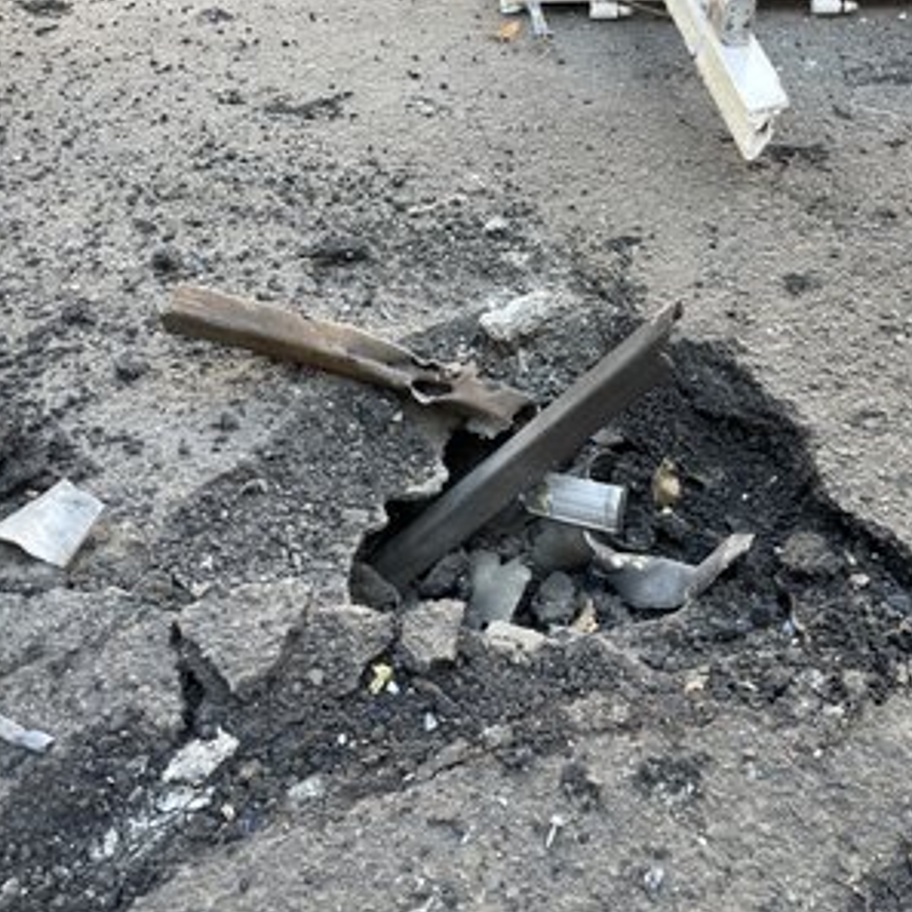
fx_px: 924
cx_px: 574
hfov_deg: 51.9
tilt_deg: -47.8
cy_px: 454
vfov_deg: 52.5
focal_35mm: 31
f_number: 1.6
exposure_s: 1/121
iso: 125
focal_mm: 4.2
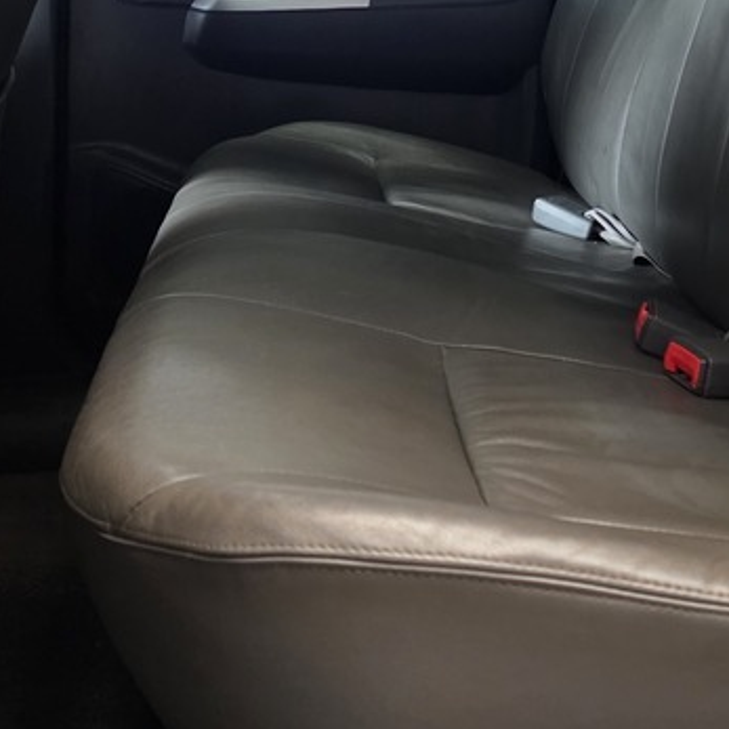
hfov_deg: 28.4
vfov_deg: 26.9
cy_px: -8
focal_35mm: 60
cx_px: 479
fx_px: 1430
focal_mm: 6.25
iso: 1000
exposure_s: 1/100
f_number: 1.7
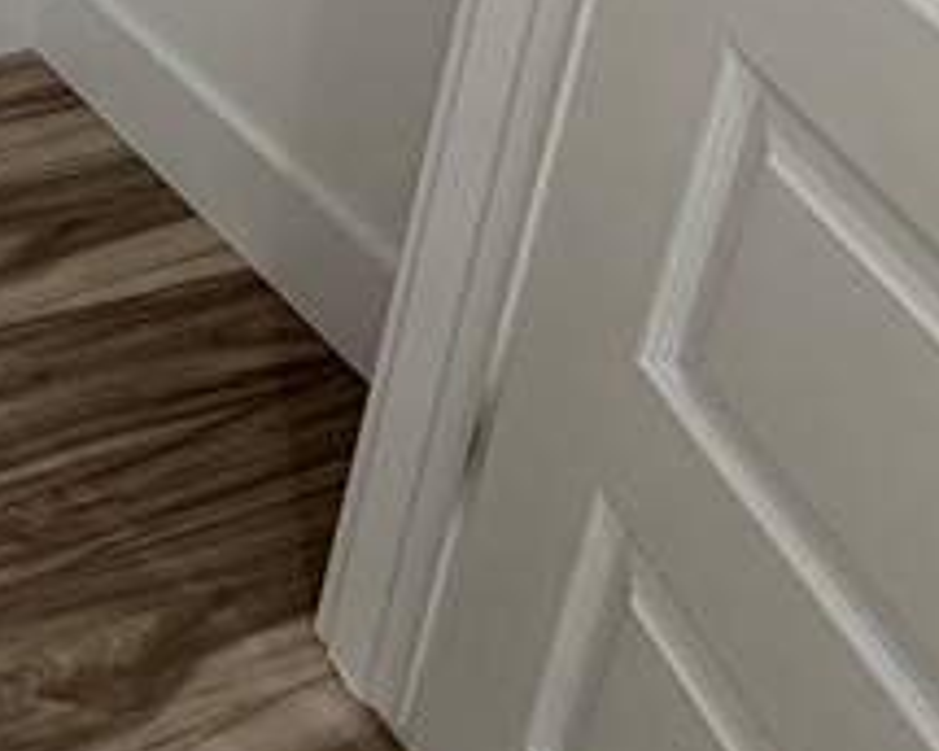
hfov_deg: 21.5
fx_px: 1806
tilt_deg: -17.8
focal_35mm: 65
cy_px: -651
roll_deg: -0.1
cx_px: -655
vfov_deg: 18.0
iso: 200
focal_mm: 2.22
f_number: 2.2
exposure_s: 1/120
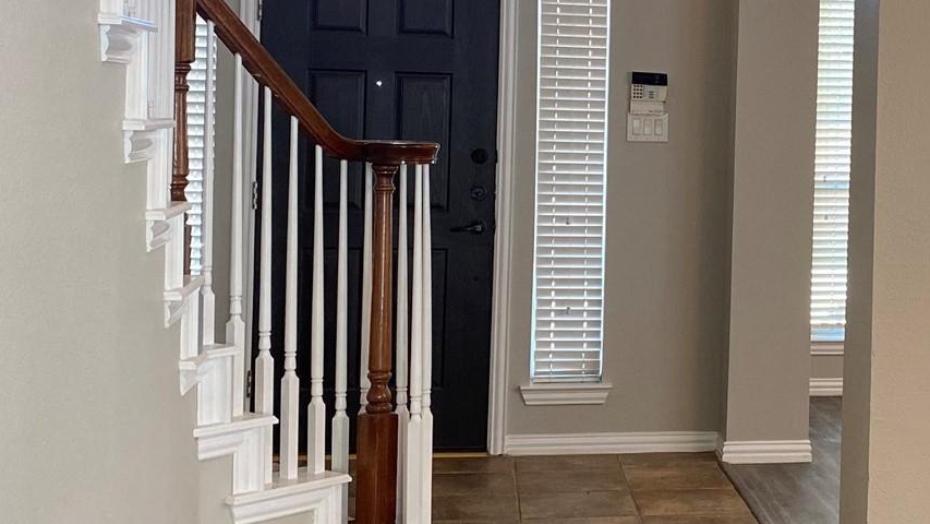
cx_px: 835
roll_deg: -0.6
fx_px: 1677
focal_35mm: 68
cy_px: 140
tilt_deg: -0.7
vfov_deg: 17.6
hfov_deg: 29.7
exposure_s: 1/60
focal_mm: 4.25
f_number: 1.8
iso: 125
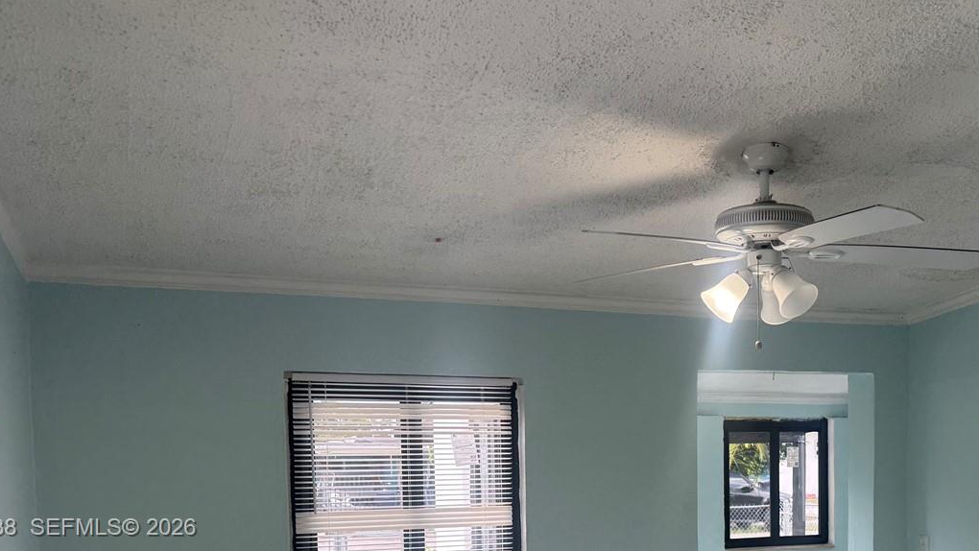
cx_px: 665
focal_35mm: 41
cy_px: 529
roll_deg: +1.1
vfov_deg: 27.6
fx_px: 1064
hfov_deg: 48.4
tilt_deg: -2.9
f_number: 1.78
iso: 64
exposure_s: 1/174
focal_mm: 6.76
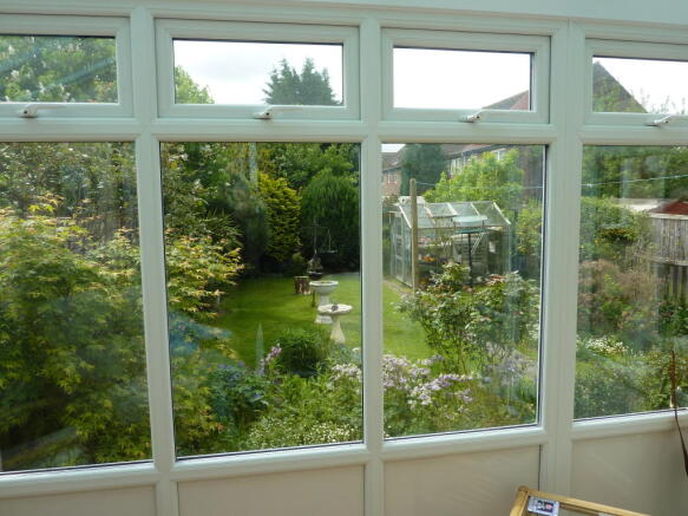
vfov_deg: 54.9
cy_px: 258
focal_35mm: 25
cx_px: 344
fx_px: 497
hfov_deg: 69.4
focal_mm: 4.1
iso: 80
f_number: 4
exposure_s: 1/200
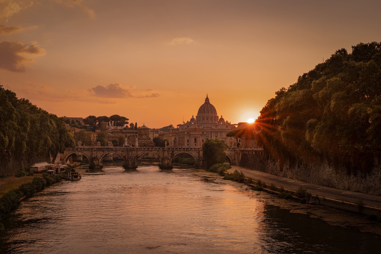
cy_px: 127
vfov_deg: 28.1
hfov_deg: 41.1
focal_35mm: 48
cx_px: 190
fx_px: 508
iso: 64
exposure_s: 1/20
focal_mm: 48
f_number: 18
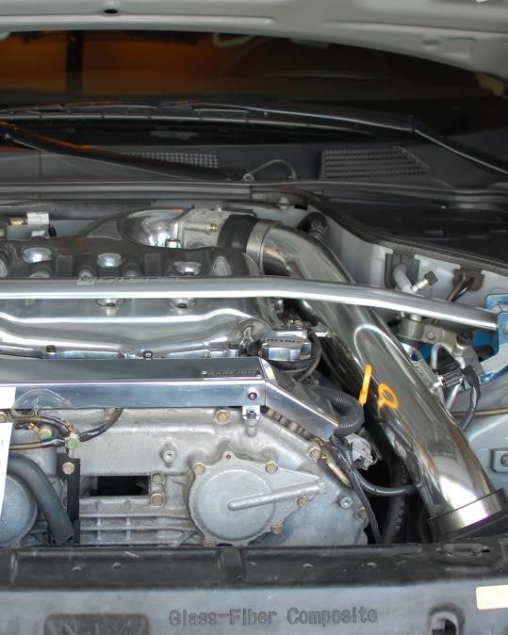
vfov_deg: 25.5
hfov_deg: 20.4
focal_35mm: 75
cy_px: 319
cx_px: 143
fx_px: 1404
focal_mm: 35
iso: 400
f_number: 3.5
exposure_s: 1/50
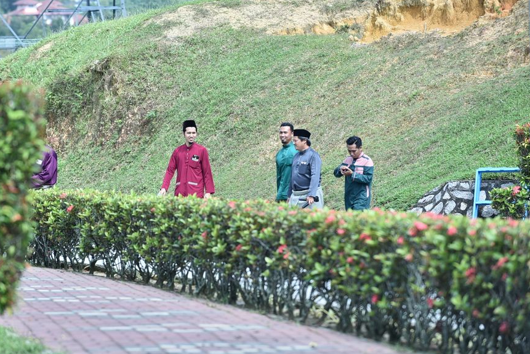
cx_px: 220
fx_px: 3505
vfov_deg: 5.8
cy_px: 197
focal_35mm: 238
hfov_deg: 8.6
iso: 100
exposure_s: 1/400
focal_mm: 200
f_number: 5
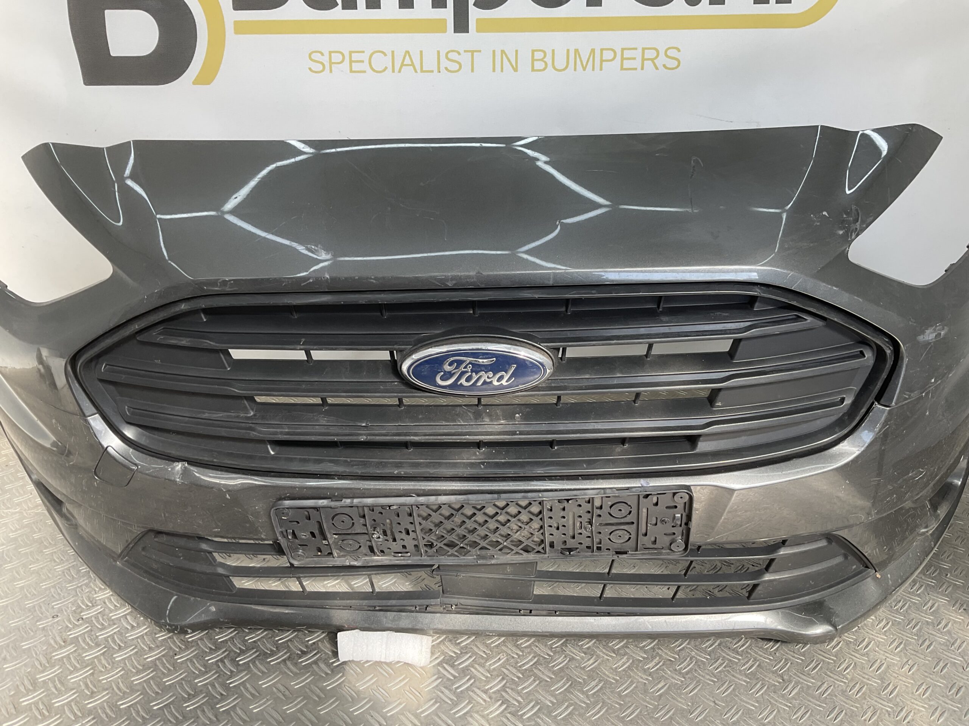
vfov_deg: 48.2
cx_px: 484
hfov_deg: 61.7
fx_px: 812
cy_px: 363
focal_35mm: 29
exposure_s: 1/163
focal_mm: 3
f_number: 1.8
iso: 16
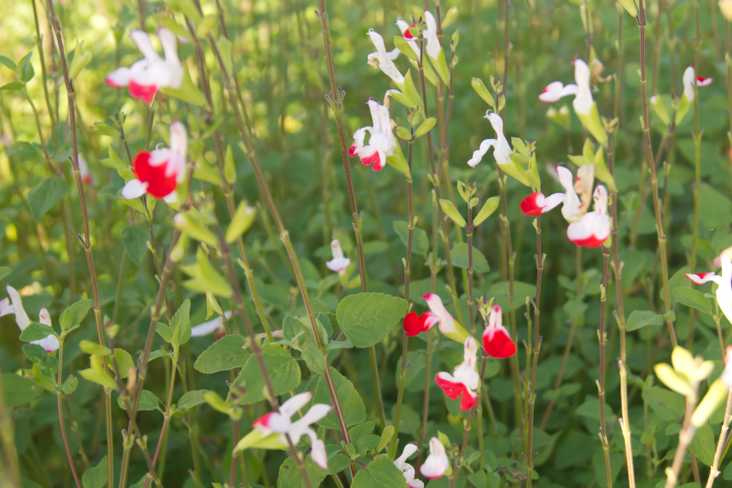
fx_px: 1067
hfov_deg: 37.9
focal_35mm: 52
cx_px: 366
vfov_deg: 25.8
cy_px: 244
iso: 200
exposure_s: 1/320
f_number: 5.6
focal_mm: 35
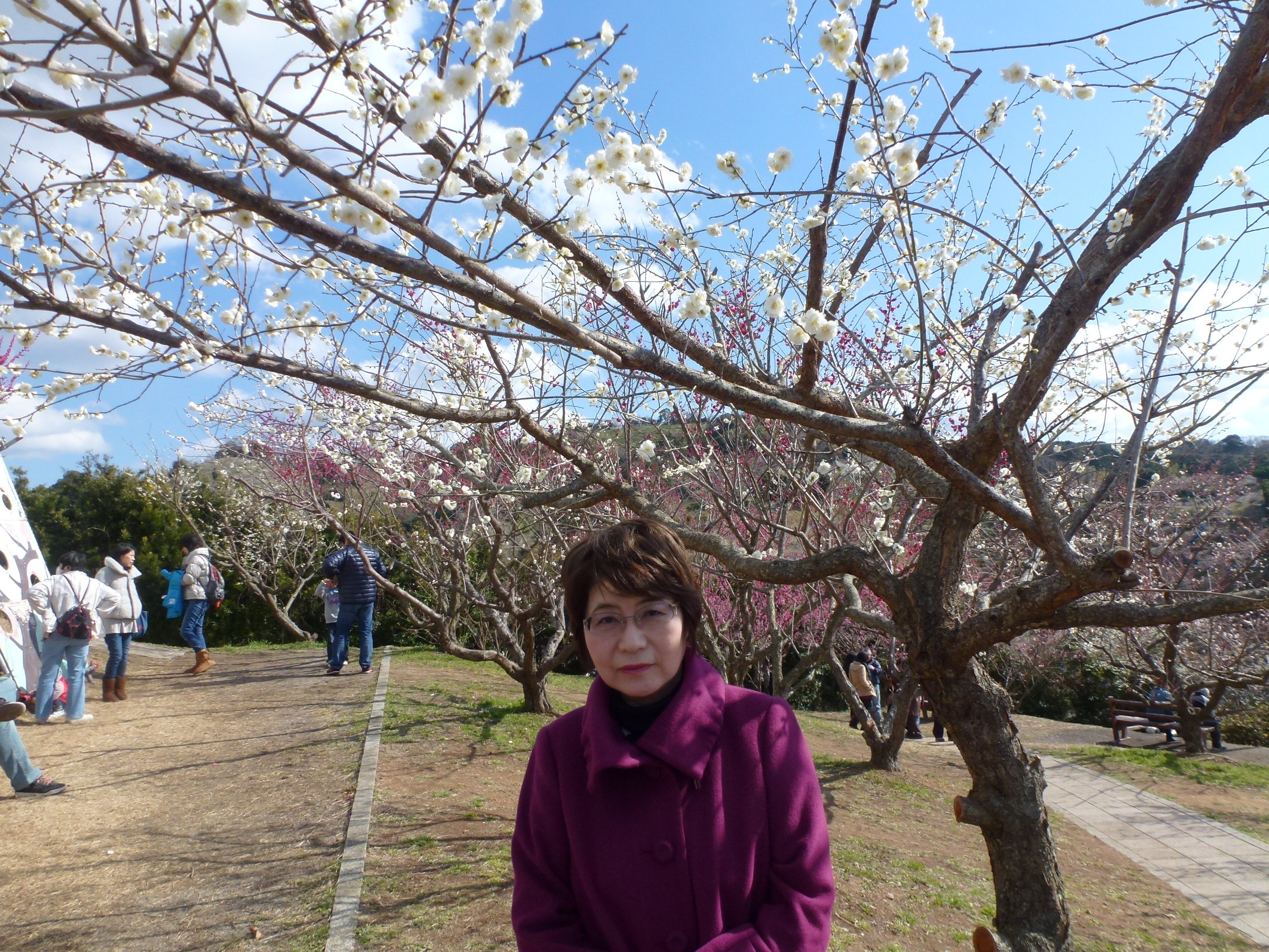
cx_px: 634
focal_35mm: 24
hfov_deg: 71.6
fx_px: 880
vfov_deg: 56.8
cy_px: 476
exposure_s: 1/640
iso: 100
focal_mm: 4.3
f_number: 4
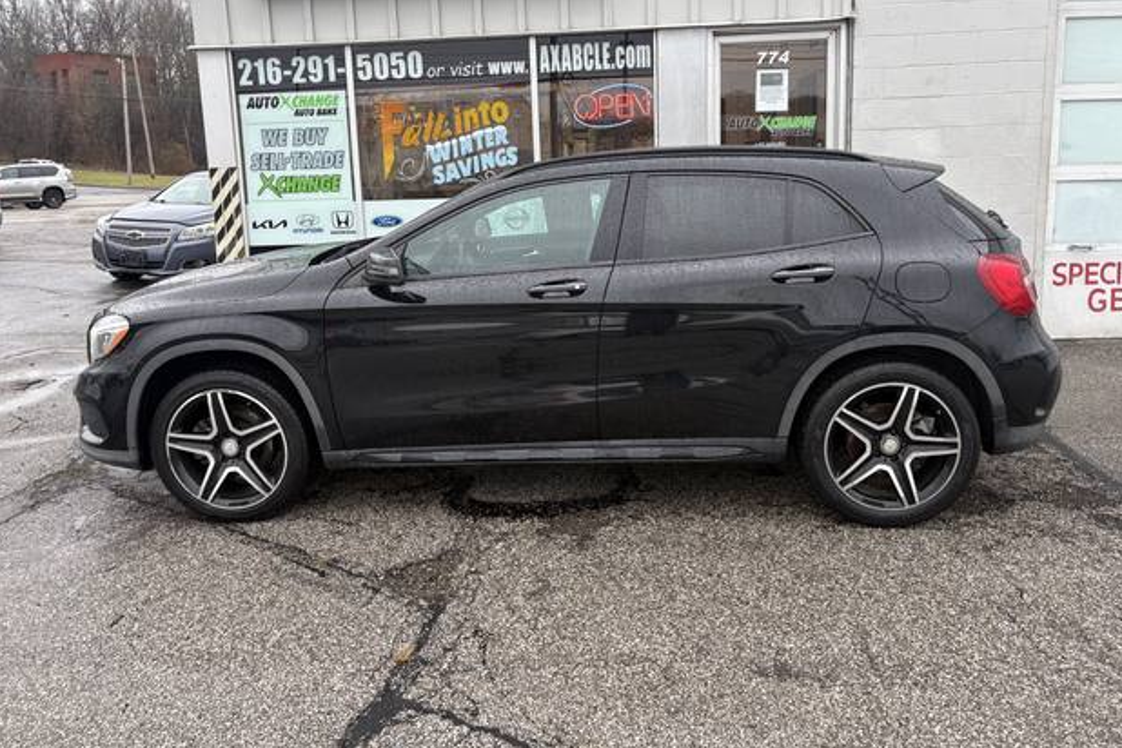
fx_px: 873
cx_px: 577
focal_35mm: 28
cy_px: 316
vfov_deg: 46.2
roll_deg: +1.7
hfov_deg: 65.5
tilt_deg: -8.3
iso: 50
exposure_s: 1/121
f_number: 1.6
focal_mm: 5.96
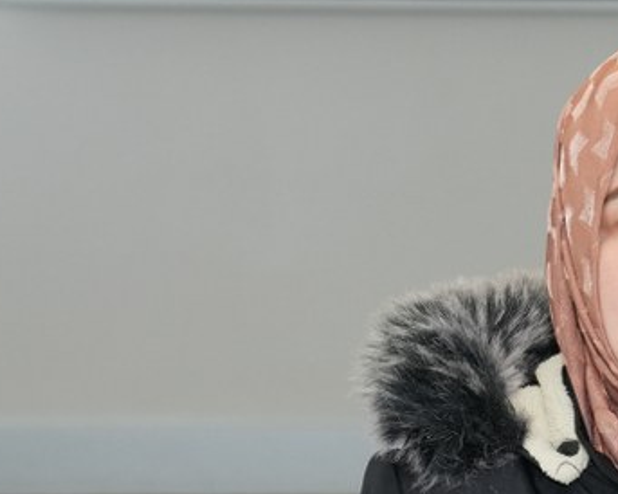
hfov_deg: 6.7
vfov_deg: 5.4
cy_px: 549
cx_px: 751
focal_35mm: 286
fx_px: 5228
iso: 1600
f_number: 5.6
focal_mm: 68
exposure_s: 1/320
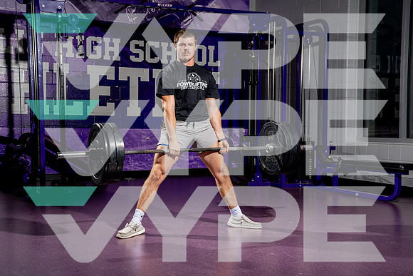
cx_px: 206
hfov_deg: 37.5
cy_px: 138
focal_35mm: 53
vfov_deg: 25.5
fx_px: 608
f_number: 8
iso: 100
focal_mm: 53
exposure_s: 1/250
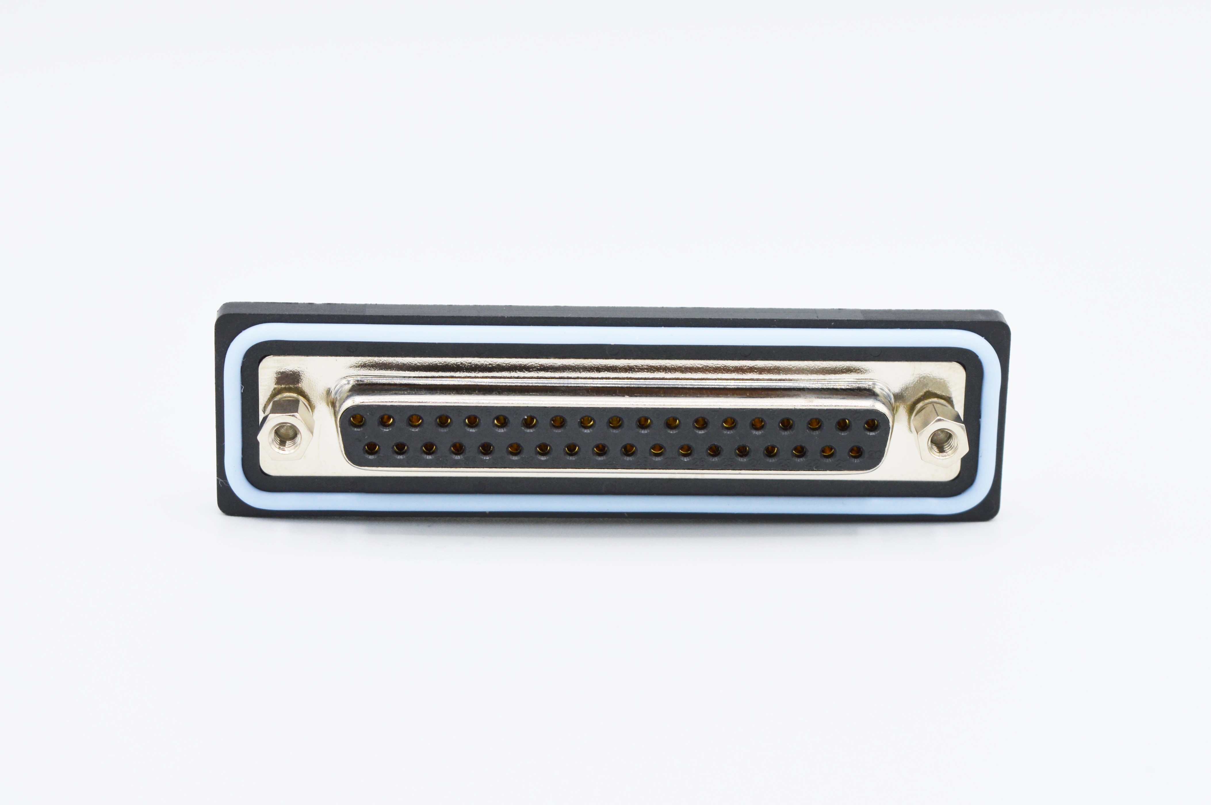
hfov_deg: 28.1
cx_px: 606
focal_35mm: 72
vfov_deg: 18.9
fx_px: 2420
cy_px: 402
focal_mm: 48
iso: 100
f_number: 8
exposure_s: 1/250
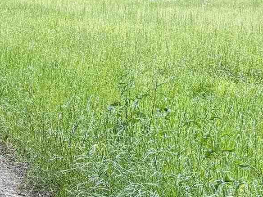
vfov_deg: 13.0
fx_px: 866
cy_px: 54
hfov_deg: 15.4
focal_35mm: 114
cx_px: -175
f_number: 1.6
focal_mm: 5.96
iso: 50
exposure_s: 1/381
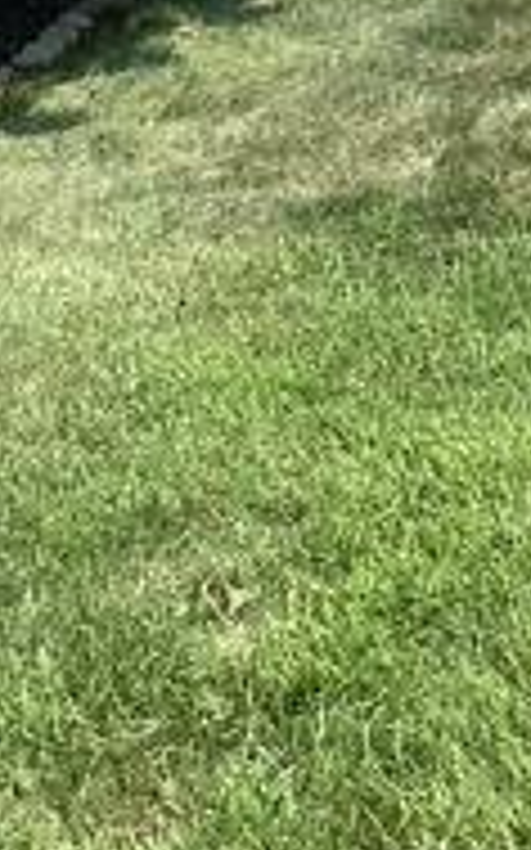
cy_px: -256
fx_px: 2572
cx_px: -9
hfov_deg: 11.7
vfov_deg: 17.6
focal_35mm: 111
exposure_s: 1/936
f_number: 2.4
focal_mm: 3.3
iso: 25
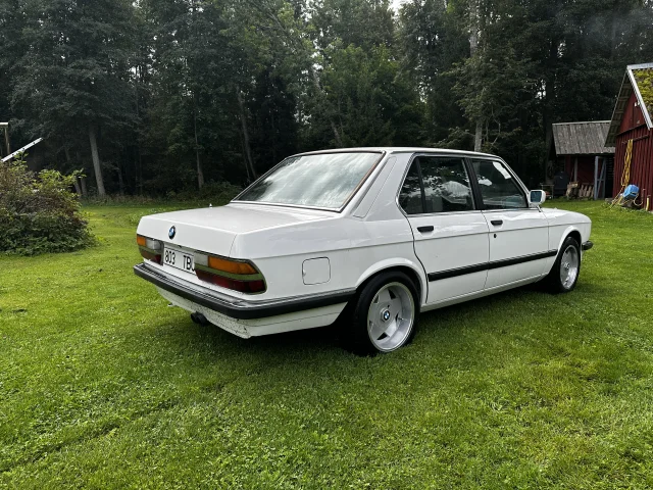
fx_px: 453
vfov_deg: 56.8
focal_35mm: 24
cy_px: 245
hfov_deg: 71.6
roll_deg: +1.3
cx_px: 326
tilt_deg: -7.6
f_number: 1.78
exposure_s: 1/1541
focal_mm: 6.86
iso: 80
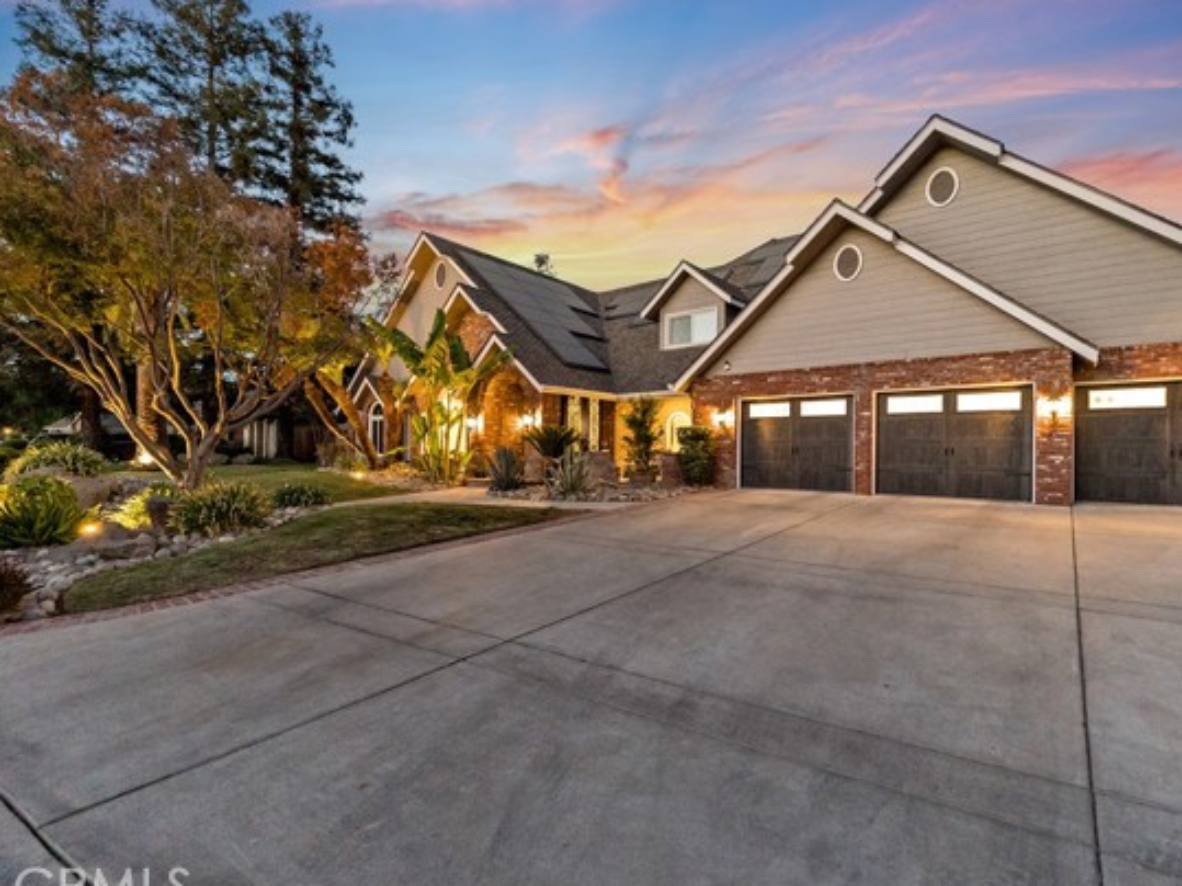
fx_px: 546
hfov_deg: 94.3
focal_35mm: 16
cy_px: 451
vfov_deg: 78.1
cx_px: 634
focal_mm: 14
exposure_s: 1/160
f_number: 2.8
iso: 8000
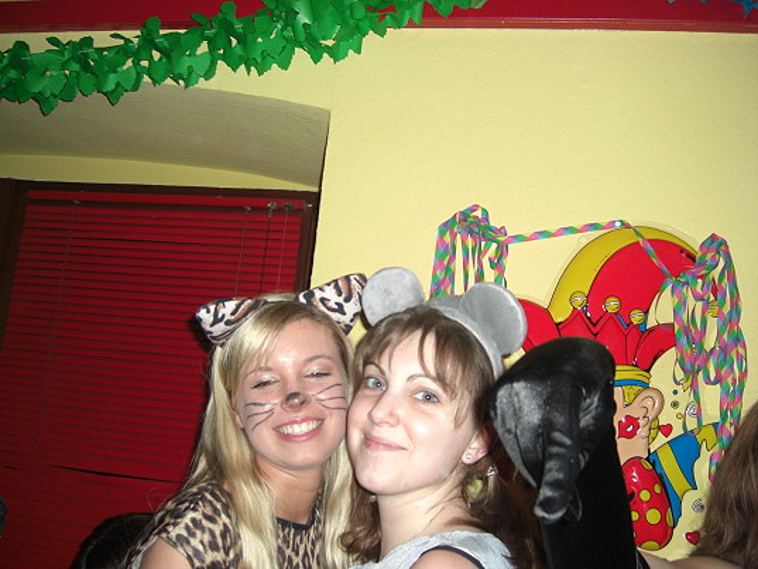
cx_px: 379
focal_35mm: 38
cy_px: 284
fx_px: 832
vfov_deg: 37.7
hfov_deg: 49.0
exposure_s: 1/60
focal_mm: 7.9
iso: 200
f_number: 2.8
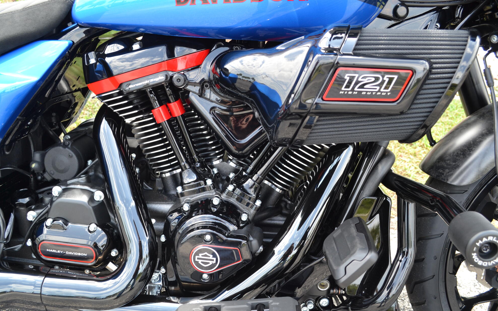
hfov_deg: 61.2
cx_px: 252
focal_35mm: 31
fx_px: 421
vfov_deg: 40.6
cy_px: 165
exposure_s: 1/125
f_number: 5.6
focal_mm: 20
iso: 360
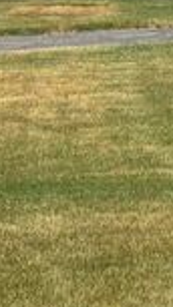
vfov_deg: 8.6
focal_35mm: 247
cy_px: -55
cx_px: 270
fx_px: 2015
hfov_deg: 4.9
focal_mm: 5.96
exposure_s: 1/2639
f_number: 1.6
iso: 32
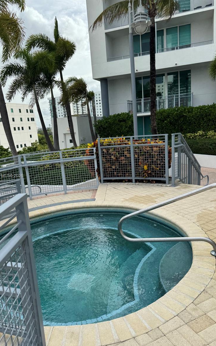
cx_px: 101
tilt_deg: -13.3
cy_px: 176
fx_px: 245
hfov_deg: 47.6
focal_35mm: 26
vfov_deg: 70.4
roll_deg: +5.0
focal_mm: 6.76
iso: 80
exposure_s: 1/2833
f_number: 1.78
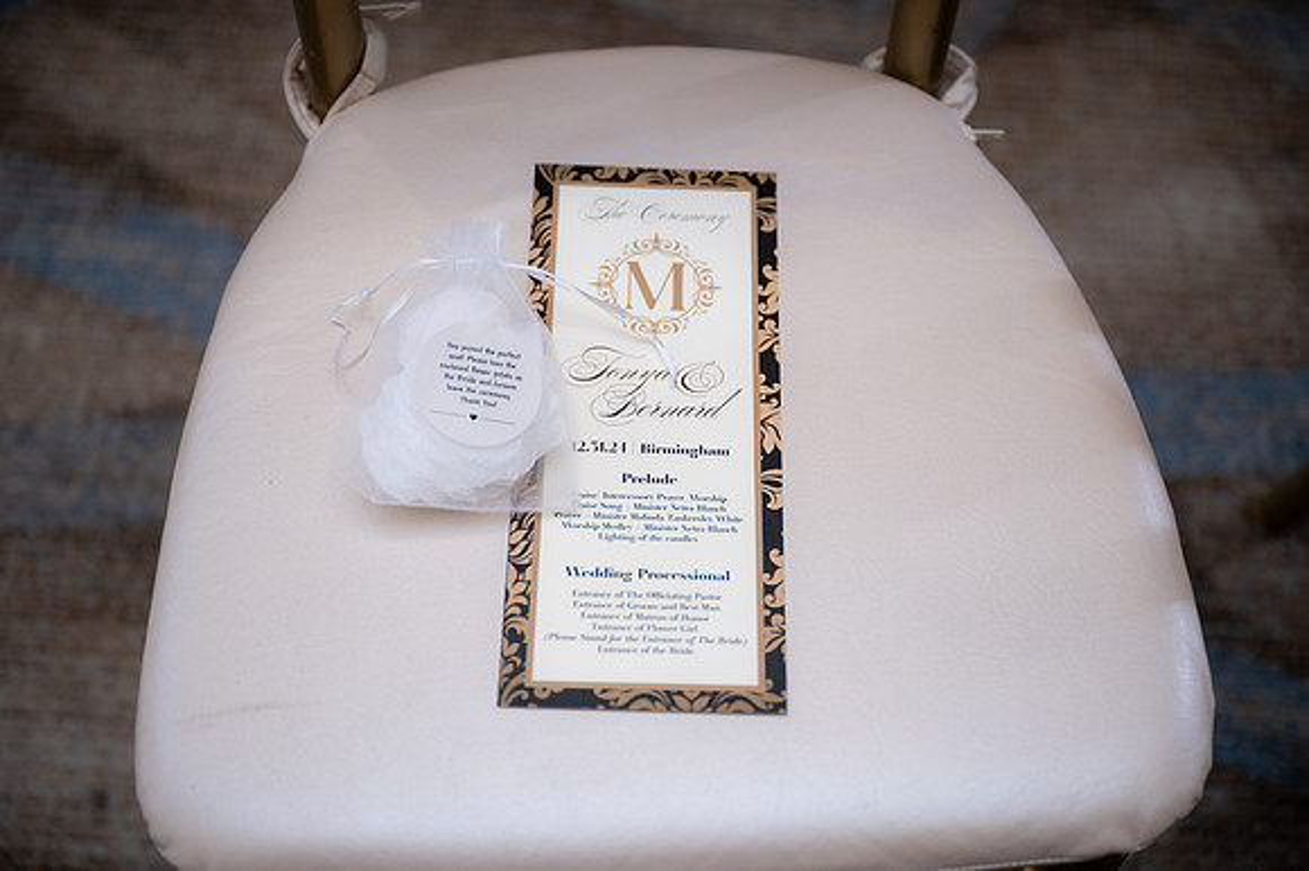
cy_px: 436
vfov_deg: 25.7
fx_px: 1907
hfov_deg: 37.9
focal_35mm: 52
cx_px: 654
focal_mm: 52
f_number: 2.8
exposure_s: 1/250
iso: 500
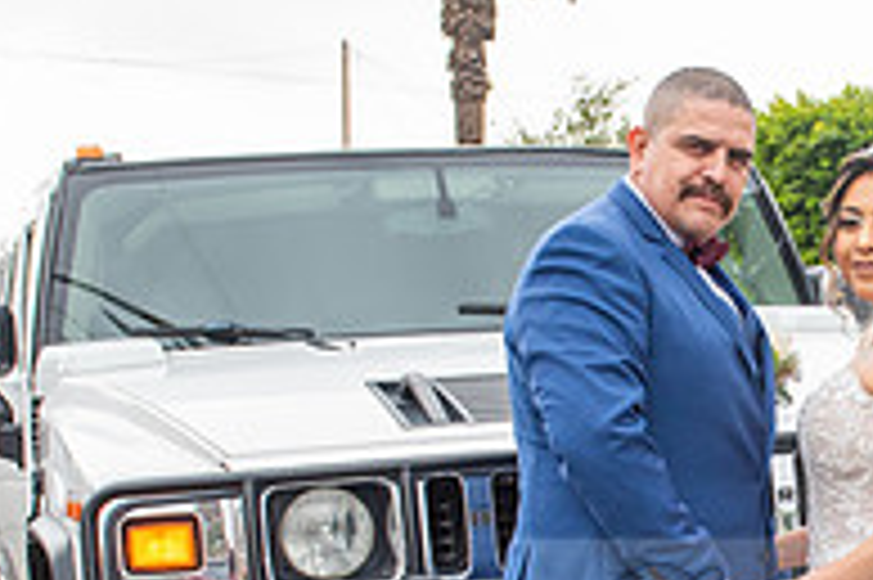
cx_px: 805
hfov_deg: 21.8
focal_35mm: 91
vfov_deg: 14.8
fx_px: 2205
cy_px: 536
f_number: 5.6
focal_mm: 27
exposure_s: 1/200
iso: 500
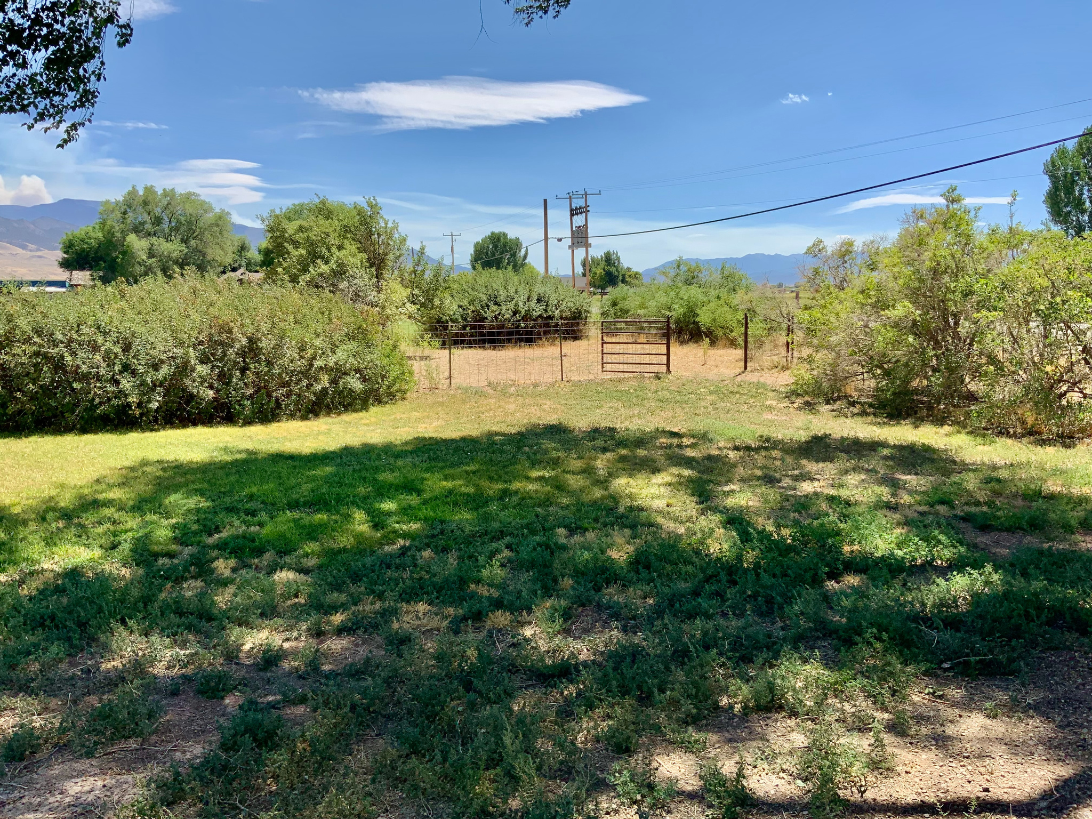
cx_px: 546
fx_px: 915
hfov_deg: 61.7
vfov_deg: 48.2
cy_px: 410
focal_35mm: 29
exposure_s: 1/1912
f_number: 1.8
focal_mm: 3
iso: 16
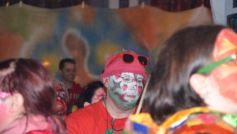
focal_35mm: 154
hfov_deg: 14.0
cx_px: 118
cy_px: 57
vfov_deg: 7.9
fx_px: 968
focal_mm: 98
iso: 3200
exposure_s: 1/60
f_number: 5.6
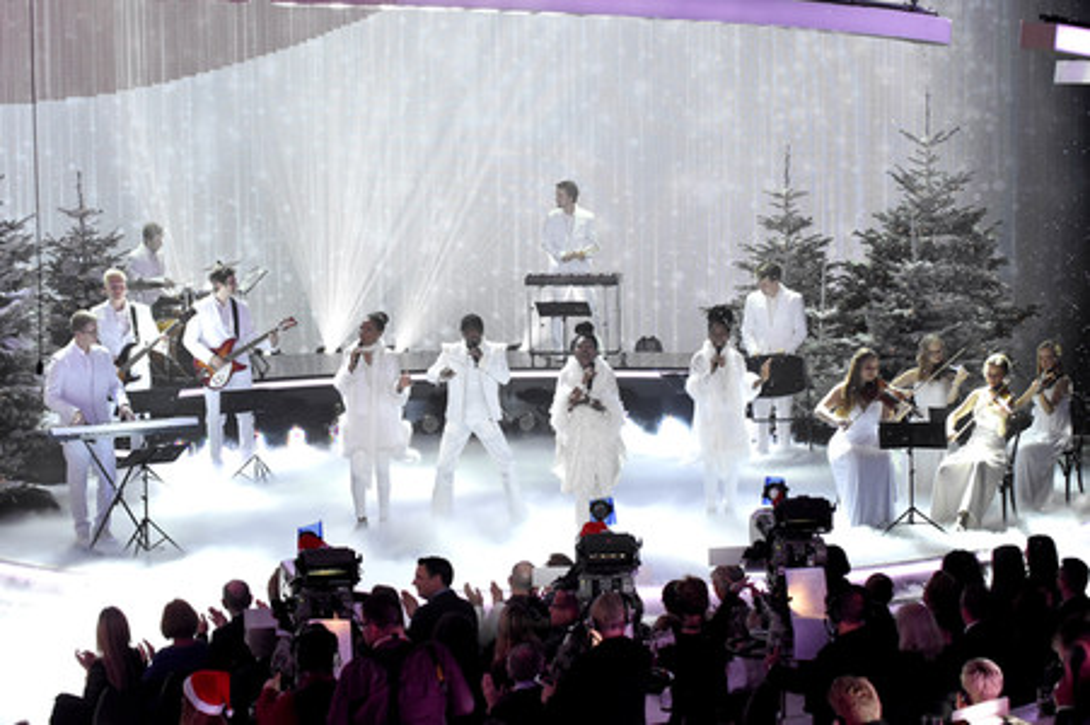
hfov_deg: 18.2
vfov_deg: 12.2
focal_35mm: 112
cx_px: 545
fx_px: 3404
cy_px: 362
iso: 2500
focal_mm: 75
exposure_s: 1/160
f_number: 6.3
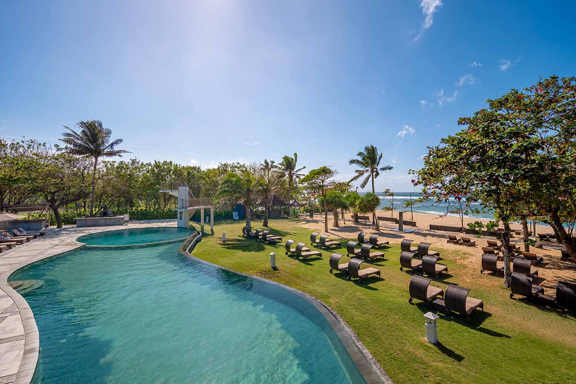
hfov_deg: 100.4
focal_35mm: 15
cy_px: 192
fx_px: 240
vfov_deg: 77.3
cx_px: 288
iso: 100
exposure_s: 1/2000
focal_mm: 15
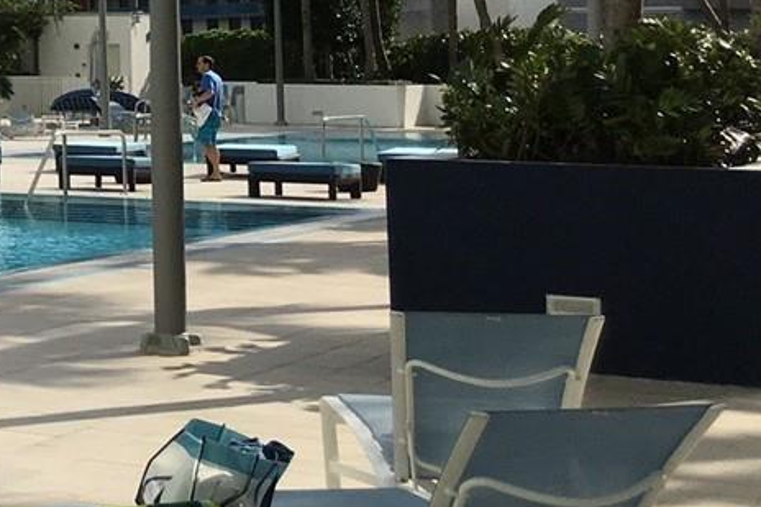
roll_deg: +0.0
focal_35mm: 104
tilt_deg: +8.0
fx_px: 2198
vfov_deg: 12.7
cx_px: -523
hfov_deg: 16.9
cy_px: -158
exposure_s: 1/2849
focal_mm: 4.15
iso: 25
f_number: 2.2
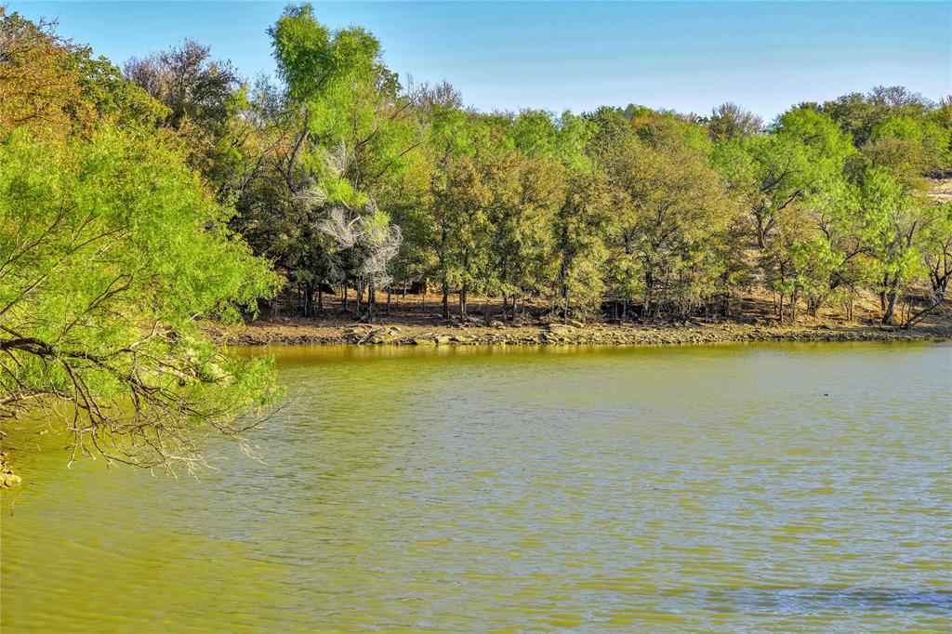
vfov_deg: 19.7
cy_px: 317
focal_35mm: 69
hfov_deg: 29.3
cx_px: 476
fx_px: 1824
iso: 100
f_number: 6.3
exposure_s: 1/125
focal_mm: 46
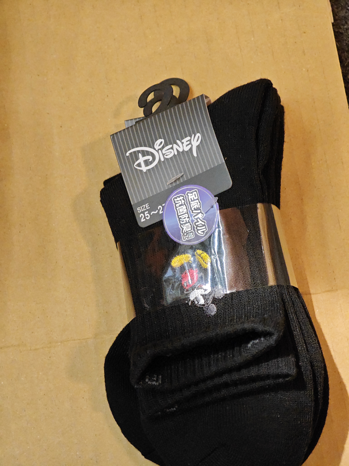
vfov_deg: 26.0
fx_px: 1008
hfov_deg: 19.6
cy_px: 233
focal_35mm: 75
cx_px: 174
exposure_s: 1/100
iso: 800
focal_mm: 12.28
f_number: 1.8
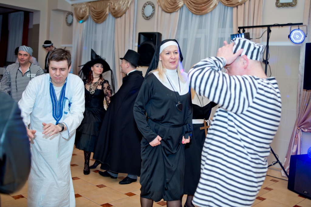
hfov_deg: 54.4
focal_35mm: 35
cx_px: 156
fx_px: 302
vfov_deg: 37.9
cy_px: 104
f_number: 2.8
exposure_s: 1/320
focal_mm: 35
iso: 320
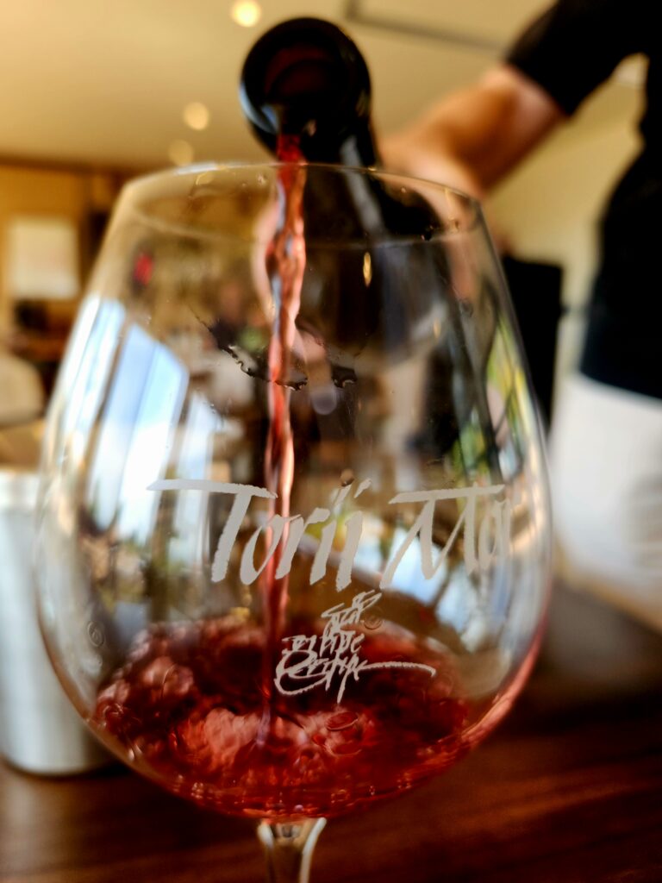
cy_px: 442
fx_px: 586
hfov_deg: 58.9
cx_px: 331
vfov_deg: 73.9
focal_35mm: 23
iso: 40
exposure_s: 1/120
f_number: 1.8
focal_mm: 5.4
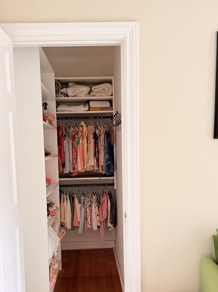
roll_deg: +1.2
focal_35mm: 37
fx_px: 311
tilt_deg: -6.5
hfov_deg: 38.6
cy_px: 179
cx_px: 100
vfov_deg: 49.8
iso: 250
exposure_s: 1/60
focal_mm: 6.76
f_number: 1.78
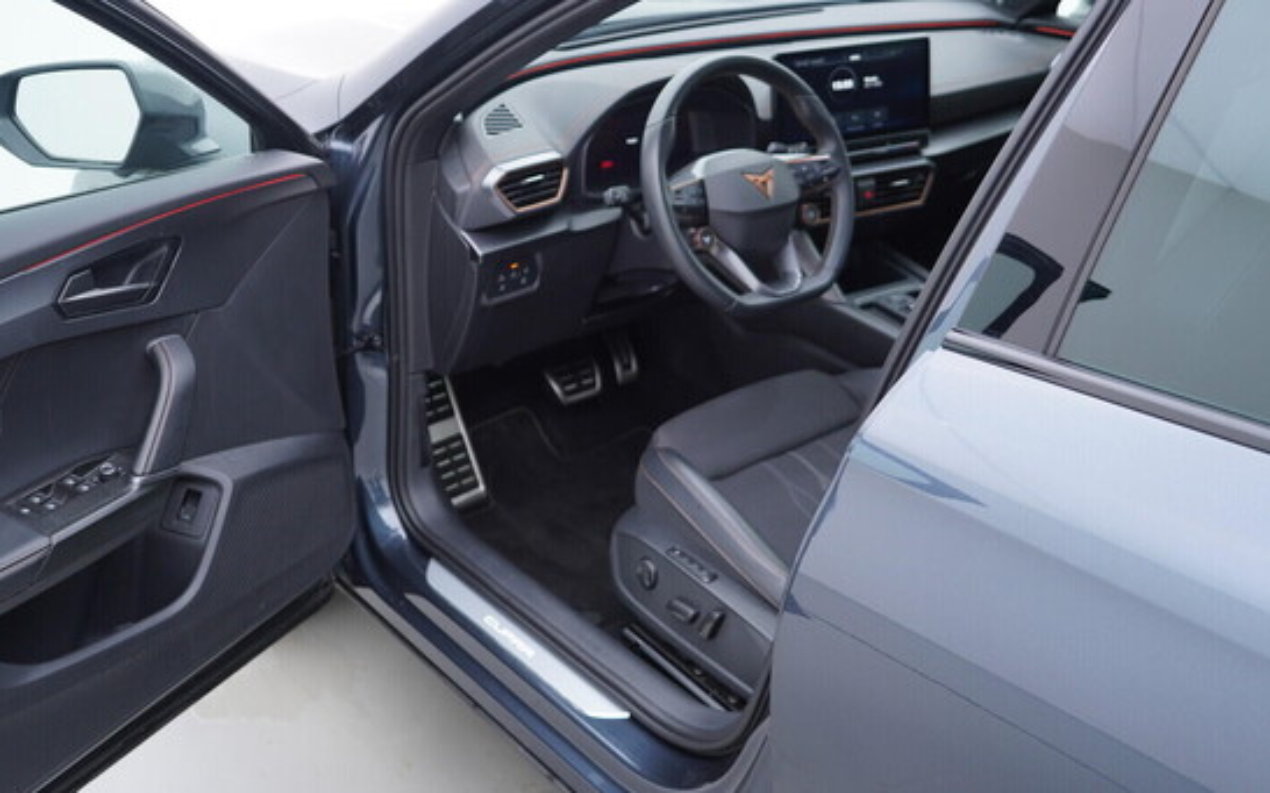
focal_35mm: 37
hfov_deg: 52.8
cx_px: 635
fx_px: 1280
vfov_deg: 34.4
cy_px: 371
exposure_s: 1/40
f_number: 2.8
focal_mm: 24
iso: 125
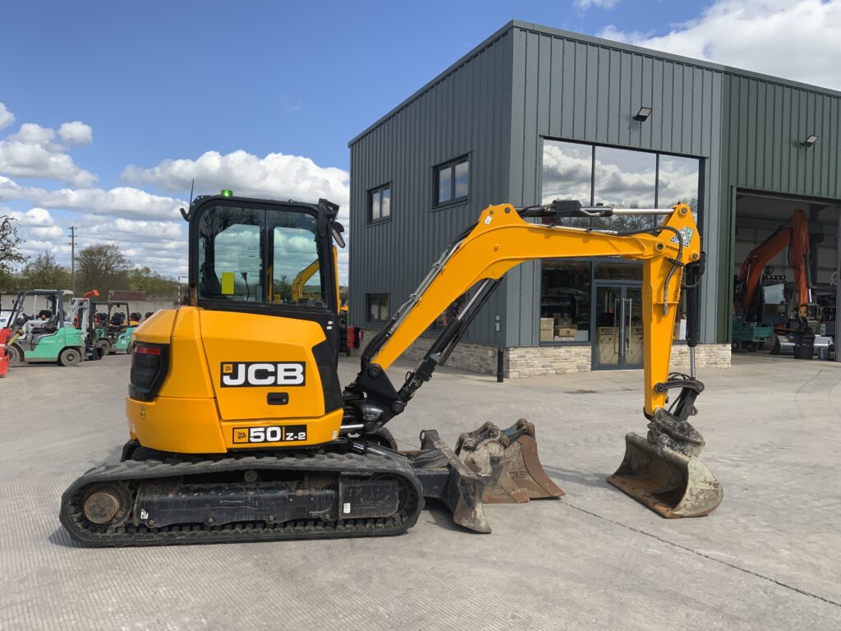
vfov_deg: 48.2
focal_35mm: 29
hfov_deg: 61.7
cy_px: 316
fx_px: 705
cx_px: 420
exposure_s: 1/1577
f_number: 1.8
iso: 16
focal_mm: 3
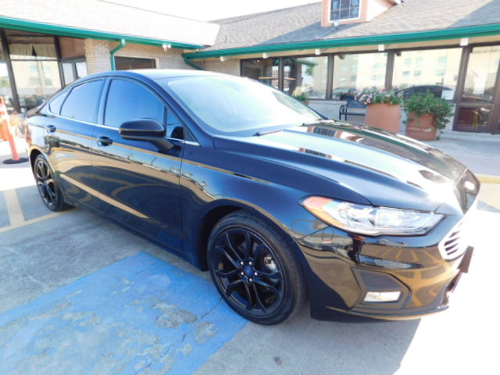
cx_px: 250
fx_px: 332
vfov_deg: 58.9
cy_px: 188
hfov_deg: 73.9
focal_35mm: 23
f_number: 3
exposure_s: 1/200
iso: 125
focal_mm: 4
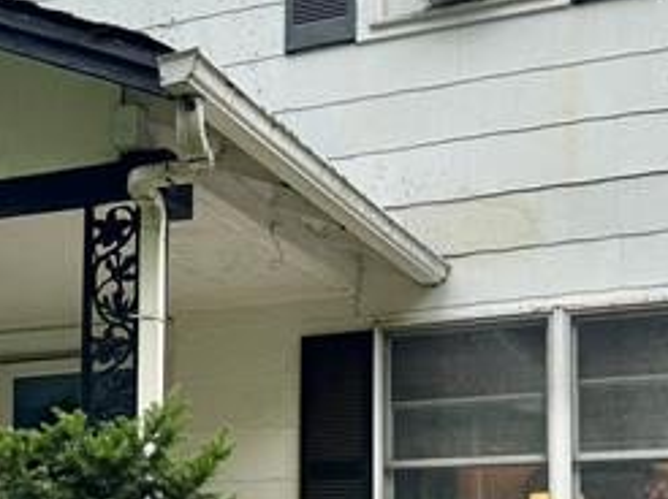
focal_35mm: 75
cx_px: 128
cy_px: 502
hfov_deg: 25.5
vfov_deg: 19.1
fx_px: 1446
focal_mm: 6.76
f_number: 1.78
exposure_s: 1/151
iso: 64
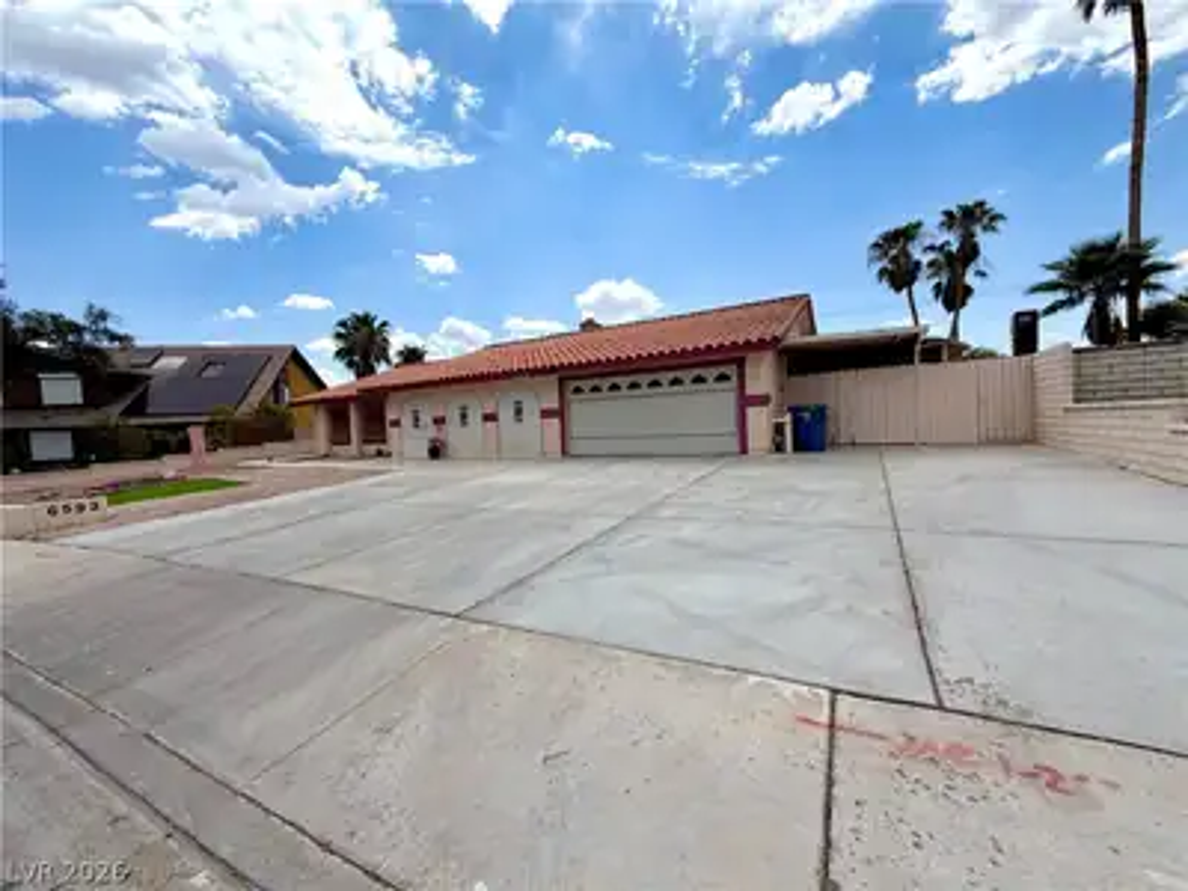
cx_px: 594
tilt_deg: -2.3
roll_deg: +3.1
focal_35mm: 14
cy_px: 446
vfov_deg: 85.7
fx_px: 480
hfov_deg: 102.1
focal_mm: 2.22
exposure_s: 1/1698
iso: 20
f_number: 2.2
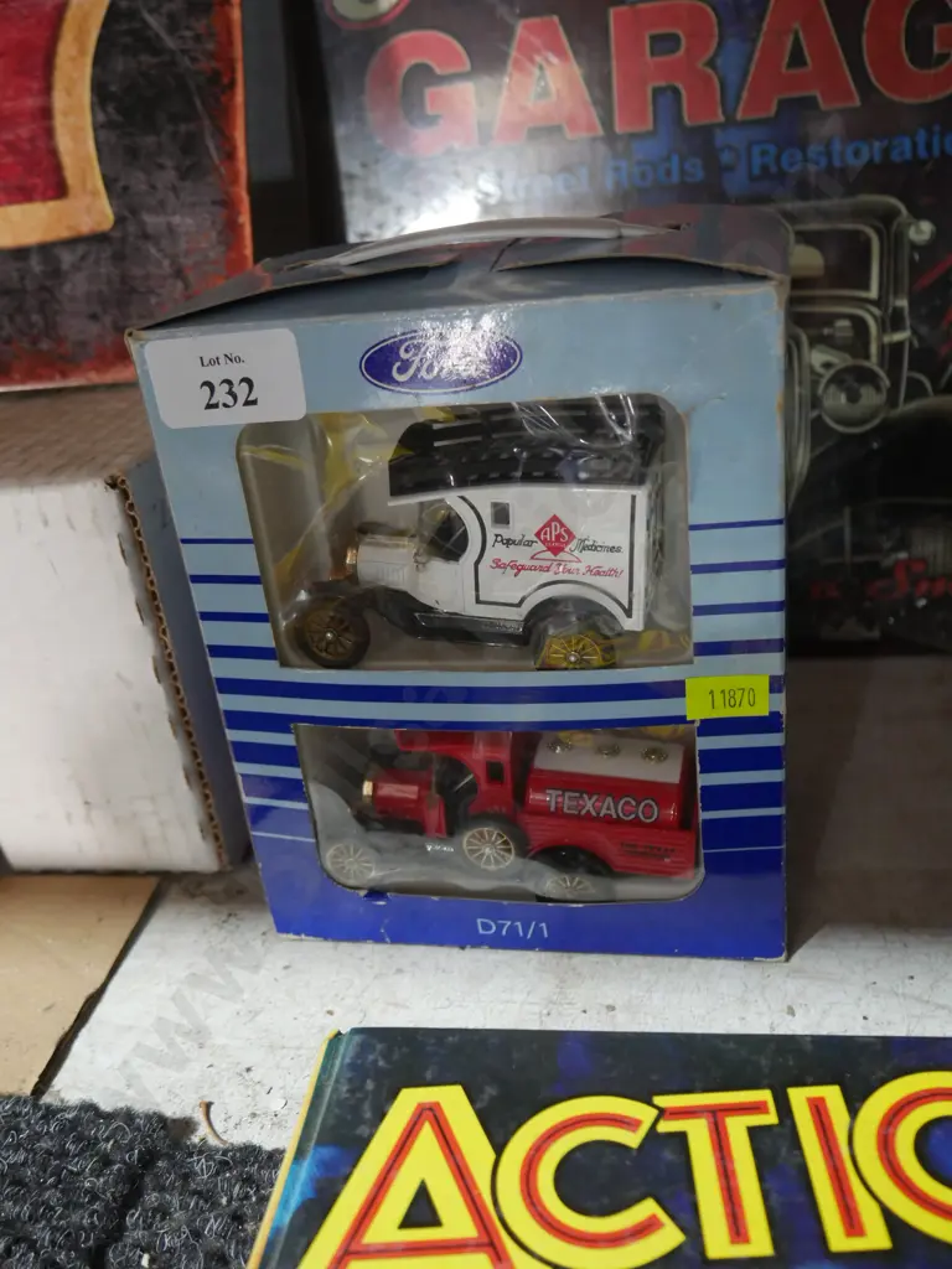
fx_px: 1173
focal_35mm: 32
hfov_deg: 44.2
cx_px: 476
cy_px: 634
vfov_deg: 56.8
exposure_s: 1/60
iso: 1250
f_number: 3.6
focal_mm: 16
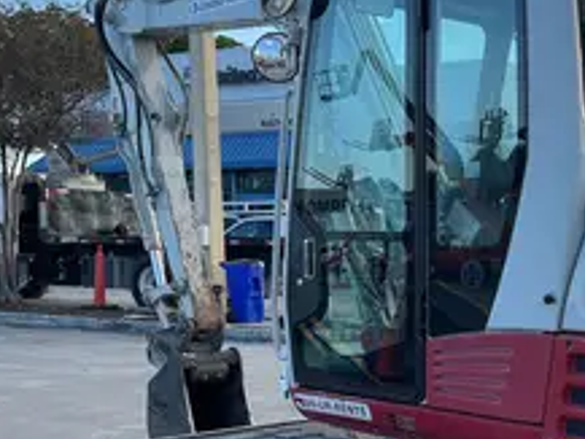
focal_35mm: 66
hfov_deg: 28.0
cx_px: 553
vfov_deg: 22.1
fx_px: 1116
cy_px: 335
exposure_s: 1/1036
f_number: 1.6
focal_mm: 5.1
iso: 50
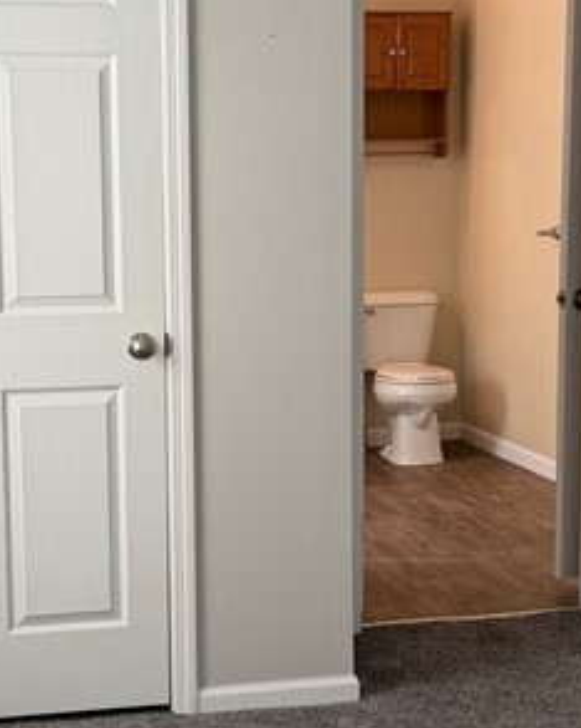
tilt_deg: -9.9
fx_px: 1764
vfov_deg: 23.2
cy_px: 452
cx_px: 258
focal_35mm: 82
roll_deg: -0.5
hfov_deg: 18.7
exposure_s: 1/139
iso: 80
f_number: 1.78
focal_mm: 6.76
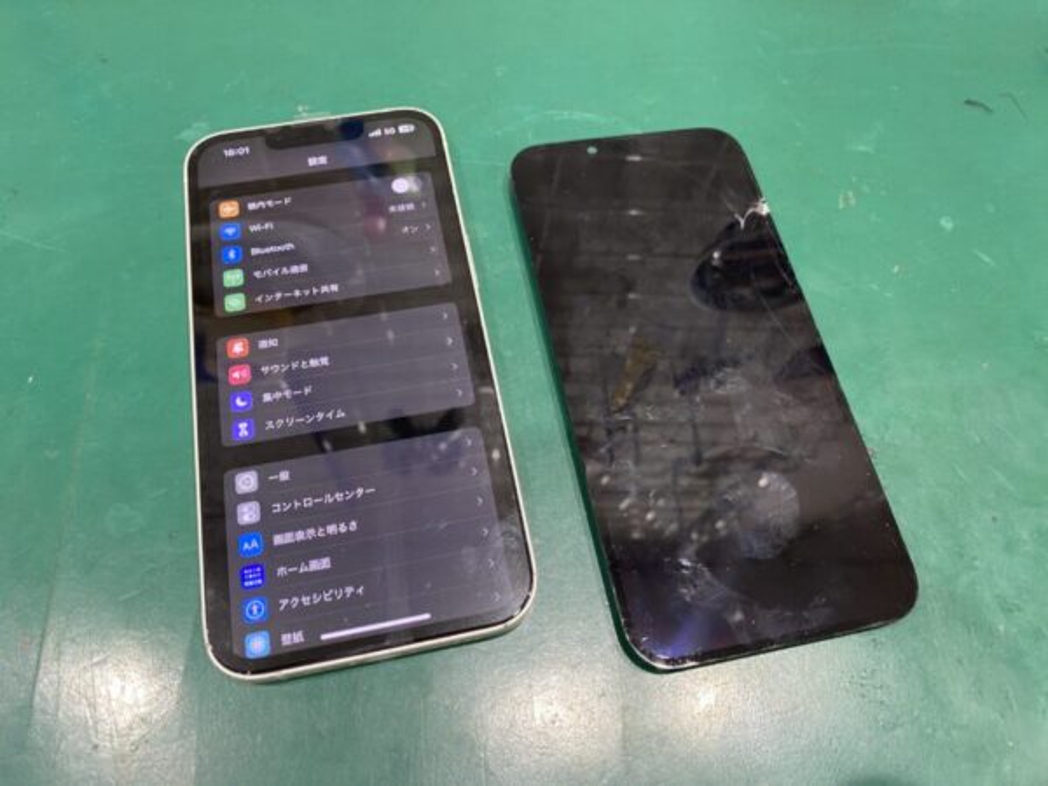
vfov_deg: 53.1
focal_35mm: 26
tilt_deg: -65.4
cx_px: 524
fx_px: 787
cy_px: 393
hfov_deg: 67.3
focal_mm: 4.25
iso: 100
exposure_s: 1/50
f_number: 1.8
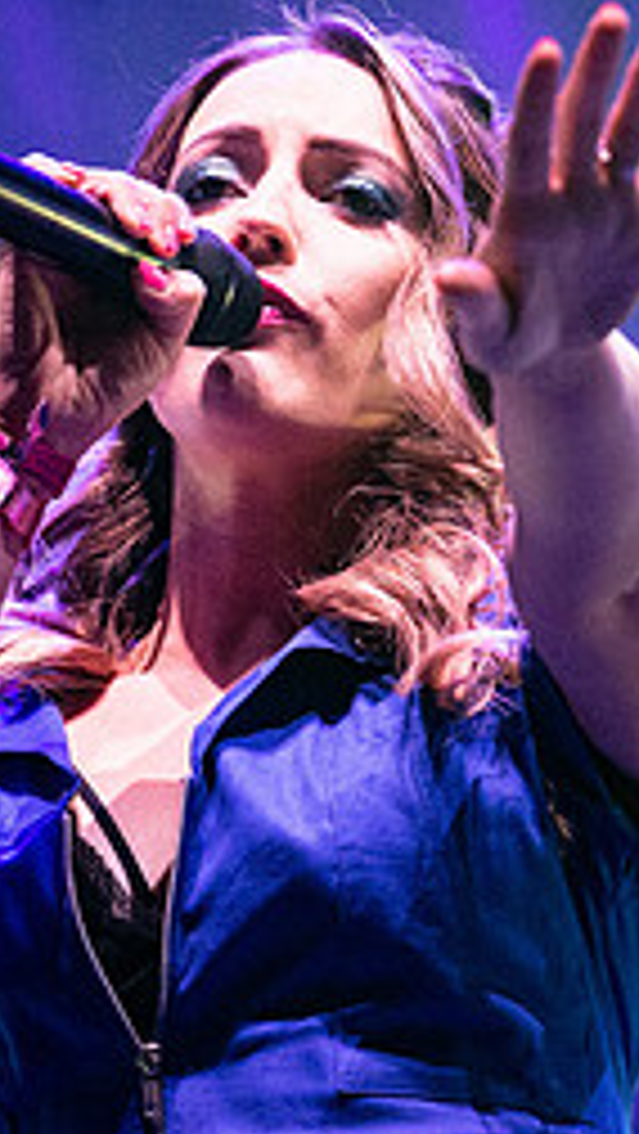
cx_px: 338
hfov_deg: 2.9
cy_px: 531
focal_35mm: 421
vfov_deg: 5.1
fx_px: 12664
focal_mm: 175
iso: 6400
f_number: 4.5
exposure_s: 1/320
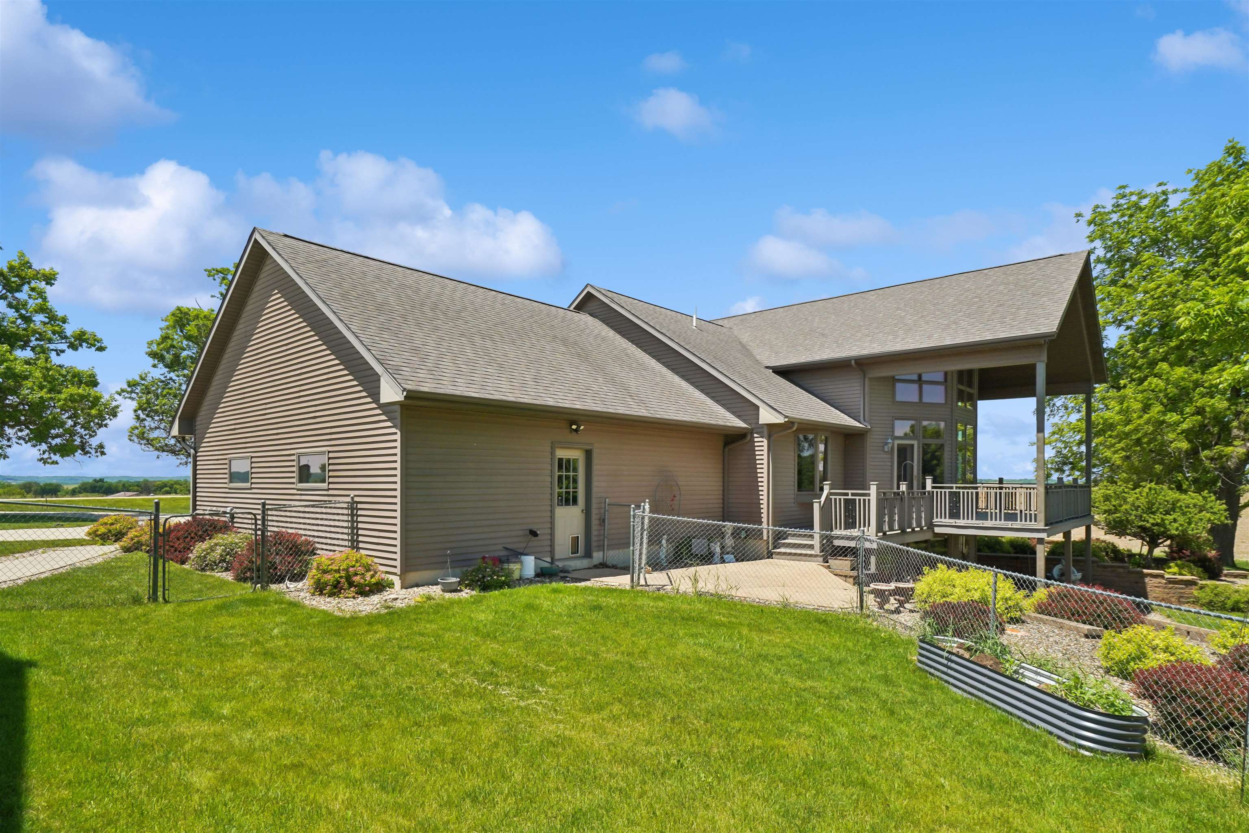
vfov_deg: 67.4
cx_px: 624
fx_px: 624
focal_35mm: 18
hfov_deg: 90.0
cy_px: 416
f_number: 9
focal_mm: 18
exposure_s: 1/800
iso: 400
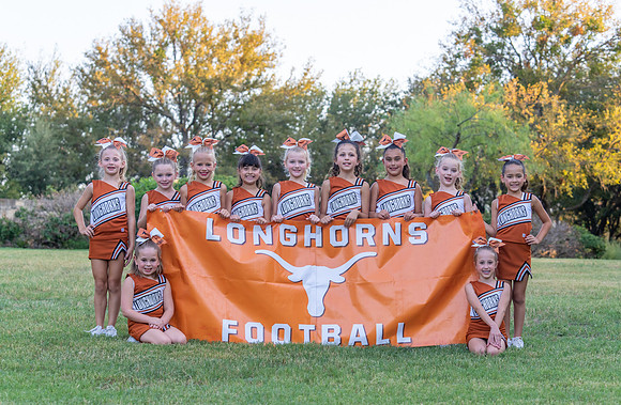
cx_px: 333
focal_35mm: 75
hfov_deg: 27.0
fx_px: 1293
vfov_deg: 17.8
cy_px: 217
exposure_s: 1/320
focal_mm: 70
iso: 400
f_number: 4
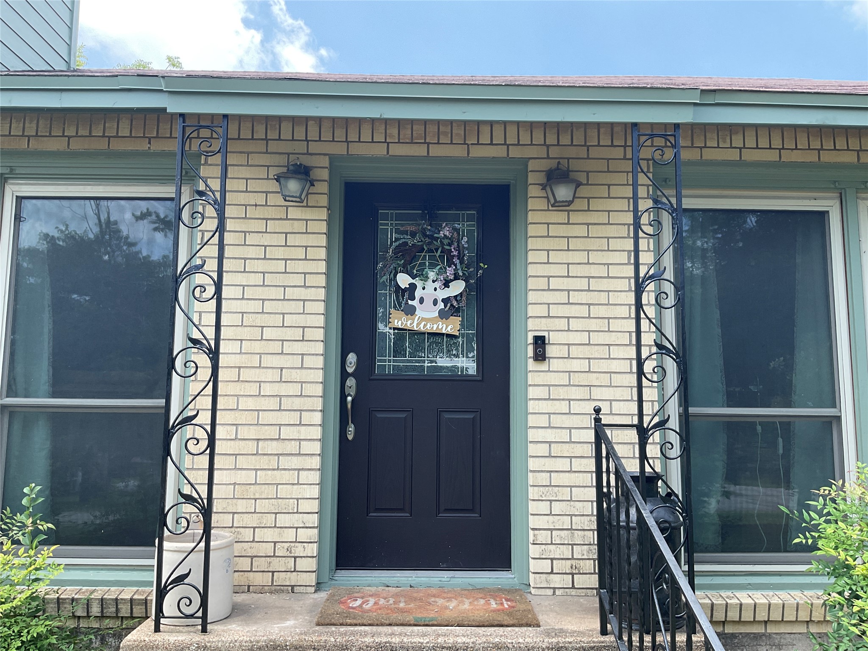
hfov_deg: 61.7
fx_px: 727
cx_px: 434
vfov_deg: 48.2
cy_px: 326
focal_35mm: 29
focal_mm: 3
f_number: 1.8
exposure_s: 1/324
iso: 16
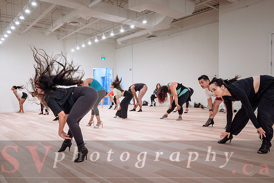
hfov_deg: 63.8
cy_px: 109
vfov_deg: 45.3
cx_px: 111
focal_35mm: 29
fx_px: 218
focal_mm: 24
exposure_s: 1/200
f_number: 2.8
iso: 1600
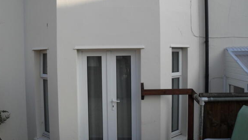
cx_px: 125
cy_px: 59
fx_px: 257
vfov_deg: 30.4
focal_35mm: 39
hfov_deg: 51.6
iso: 100
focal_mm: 6.2
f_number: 8.9
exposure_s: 1/90
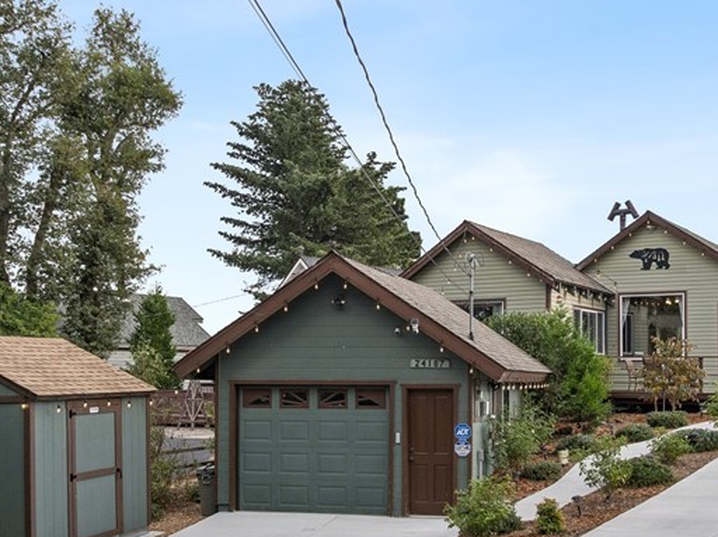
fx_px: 995
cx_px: 426
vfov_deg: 29.9
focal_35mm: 48
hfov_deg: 39.5
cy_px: 372
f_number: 2.8
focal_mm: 12.3
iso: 100
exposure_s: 1/60
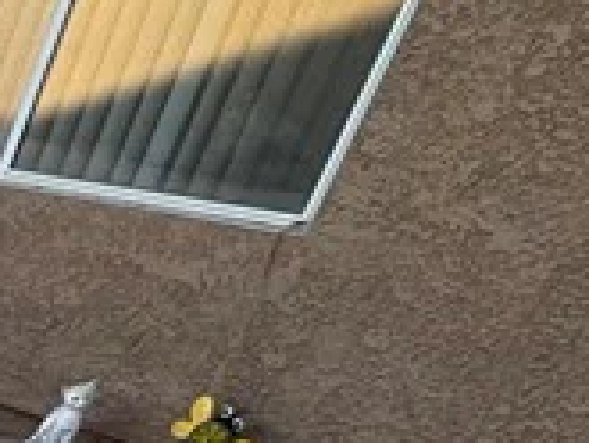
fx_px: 1481
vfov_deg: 14.7
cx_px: -1071
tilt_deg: -32.5
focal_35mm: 87
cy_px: 822
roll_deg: -1.6
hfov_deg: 12.4
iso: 40
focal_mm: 2.22
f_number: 2.2
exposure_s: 1/197
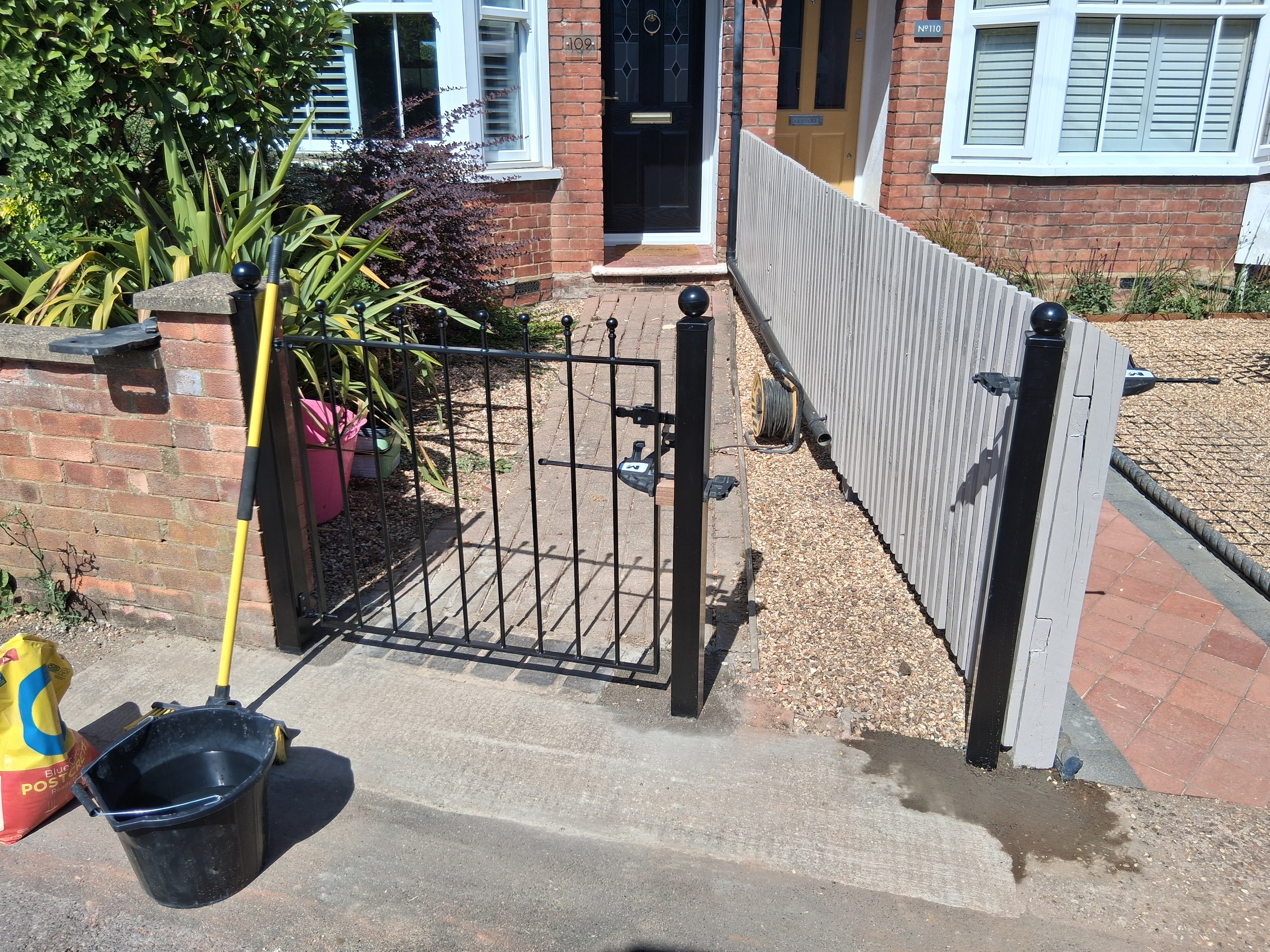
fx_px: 954
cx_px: 635
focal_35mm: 26
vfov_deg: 53.1
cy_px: 476
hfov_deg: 67.3
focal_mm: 3.98
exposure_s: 1/782
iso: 25
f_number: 1.8
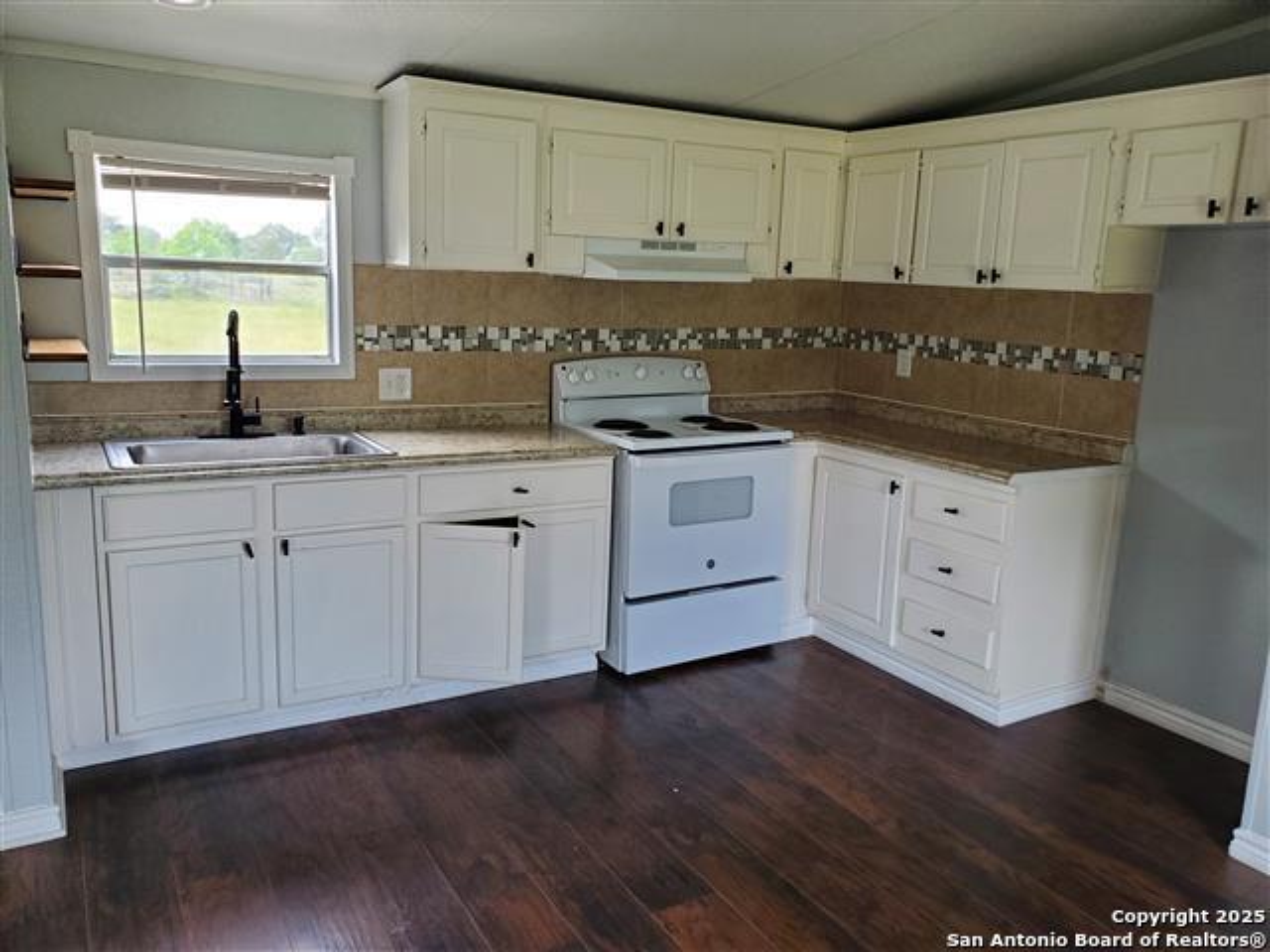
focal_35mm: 26
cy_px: 476
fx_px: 954
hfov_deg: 67.3
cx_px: 635
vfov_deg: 53.1
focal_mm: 4.3
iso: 160
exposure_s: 1/100
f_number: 2.4
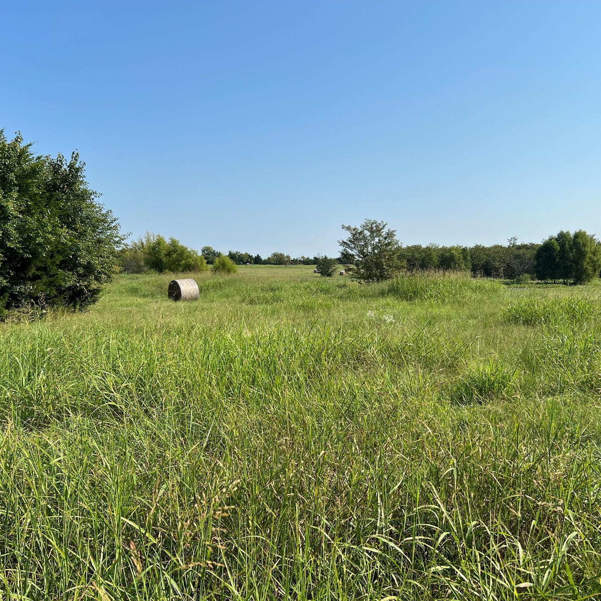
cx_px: 312
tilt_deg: -3.4
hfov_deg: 52.5
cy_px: 302
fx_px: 609
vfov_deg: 52.5
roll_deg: +0.1
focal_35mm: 31
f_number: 1.5
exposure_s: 1/4444
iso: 50
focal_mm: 5.7
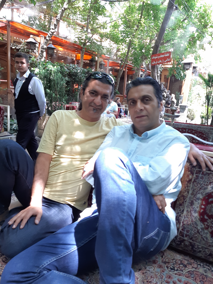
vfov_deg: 65.3
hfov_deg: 51.4
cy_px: 142
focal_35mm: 27
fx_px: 222
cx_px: 106
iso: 50
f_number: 1.7
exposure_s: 1/100
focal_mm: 3.93
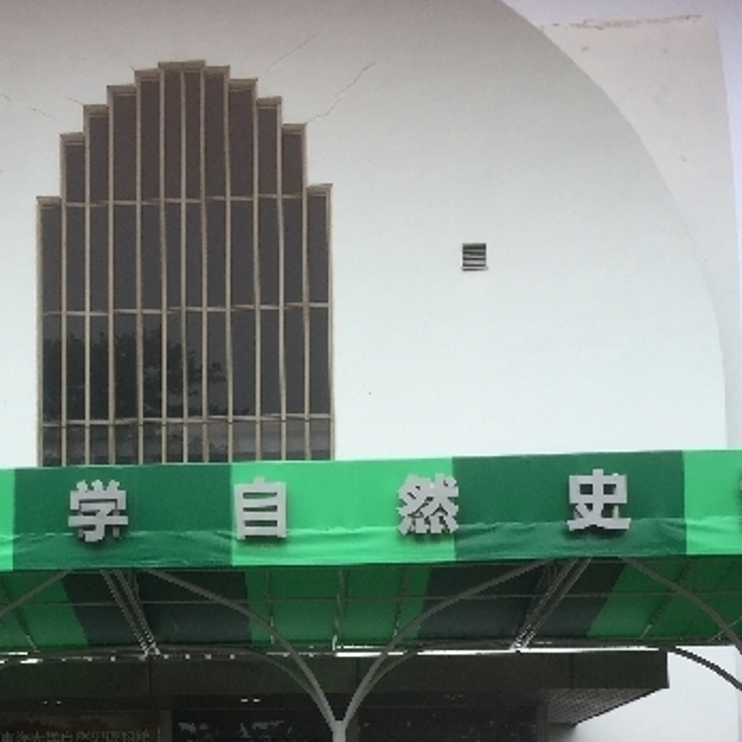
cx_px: 186
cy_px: 716
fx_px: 1431
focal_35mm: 59
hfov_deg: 28.6
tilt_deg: +6.4
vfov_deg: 27.6
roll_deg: +0.3
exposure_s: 1/879
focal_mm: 4.15
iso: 32
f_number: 2.2
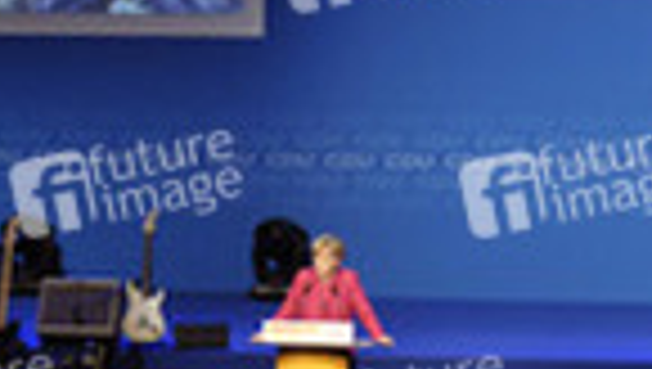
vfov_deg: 4.7
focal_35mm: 260
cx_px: 4
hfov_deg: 8.2
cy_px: 72
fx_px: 4501
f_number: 4
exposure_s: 1/320
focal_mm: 80
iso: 2500
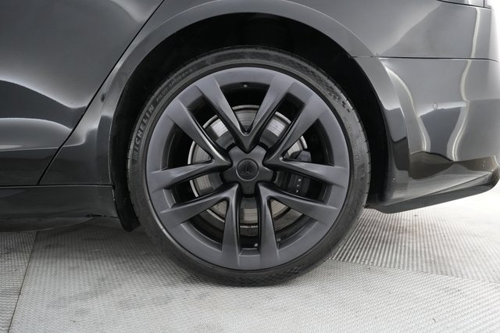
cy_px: 166
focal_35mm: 24
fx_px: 333
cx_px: 250
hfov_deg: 73.8
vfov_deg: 53.1
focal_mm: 24
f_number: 2.8
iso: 6400
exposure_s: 1/160
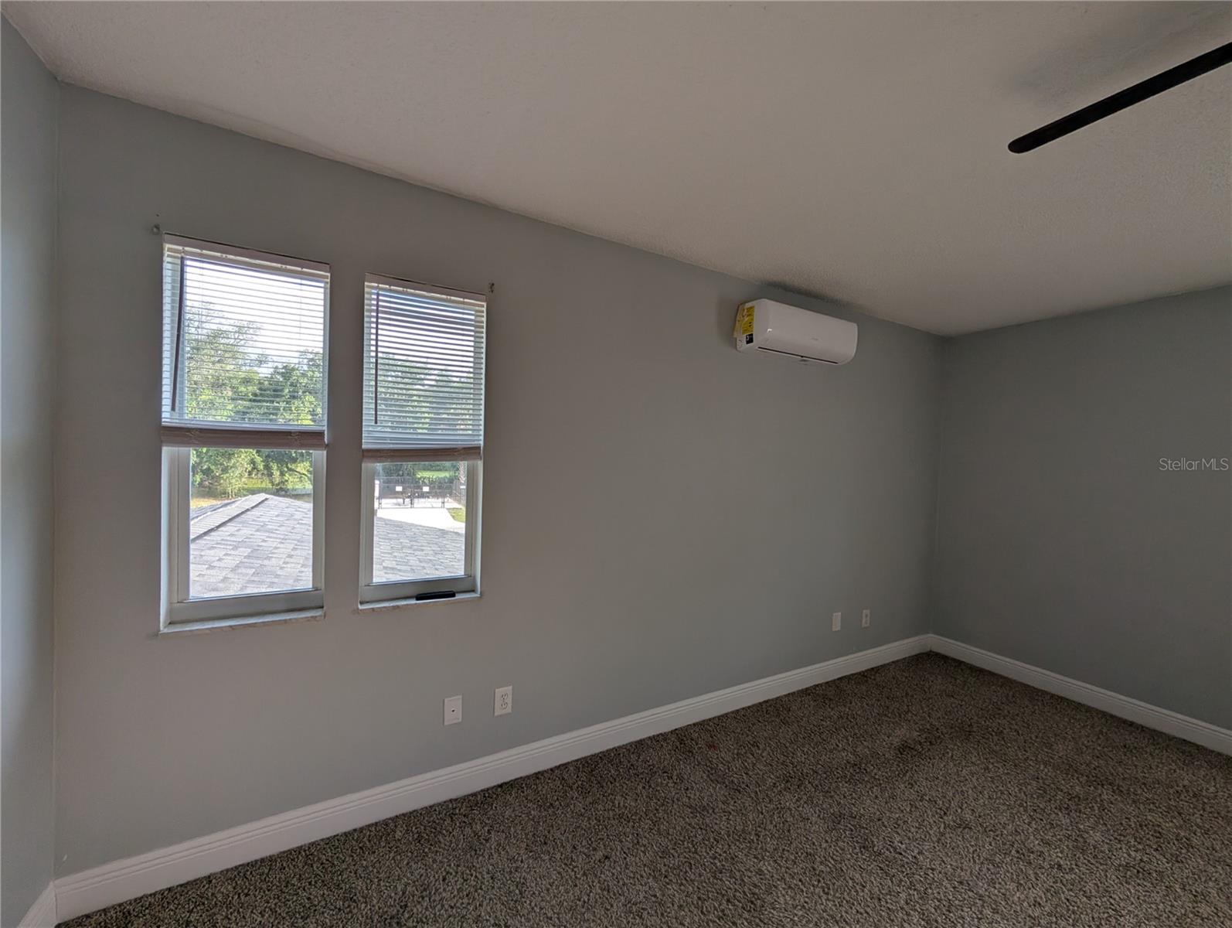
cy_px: 464
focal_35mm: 12
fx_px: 428
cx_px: 616
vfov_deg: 94.6
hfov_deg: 110.5
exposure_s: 1/332
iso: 56
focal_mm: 2.02
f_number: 1.7
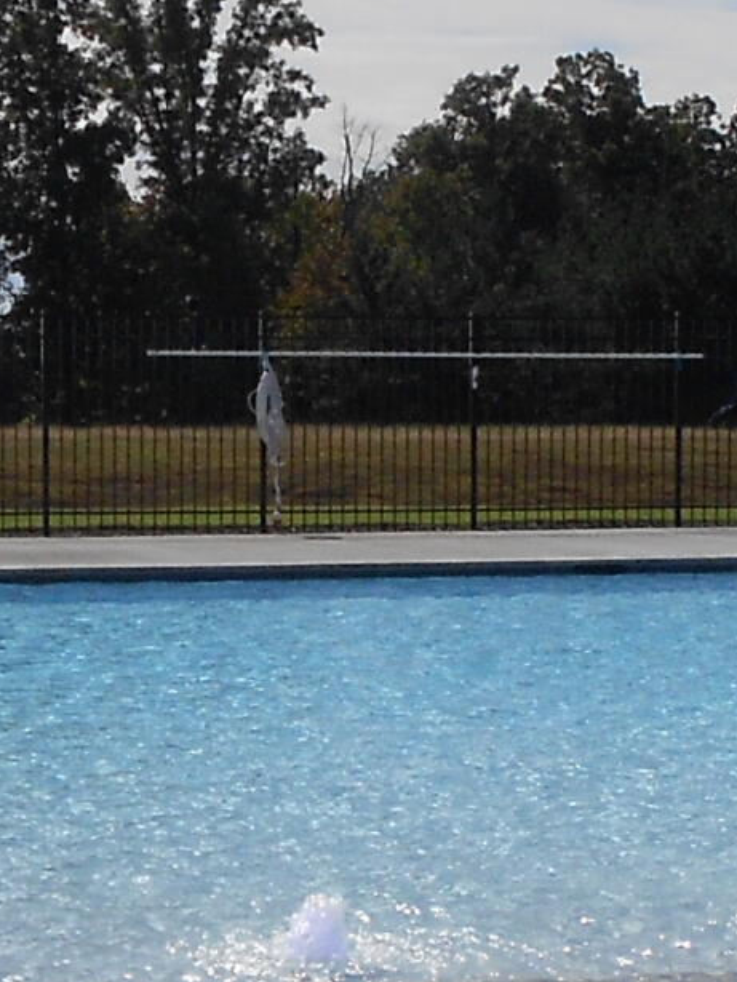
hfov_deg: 11.7
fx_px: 3603
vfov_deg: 15.5
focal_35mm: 127
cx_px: 428
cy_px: 545
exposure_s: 1/400
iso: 80
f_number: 8
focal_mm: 4.6
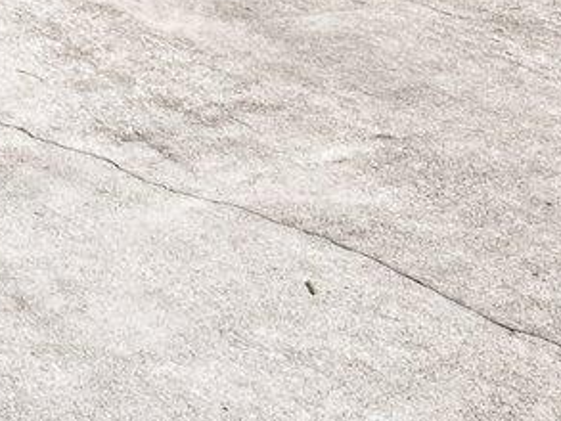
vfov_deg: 12.2
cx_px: -886
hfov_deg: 13.3
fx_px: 1524
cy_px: -620
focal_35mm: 94
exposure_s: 1/250
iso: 200
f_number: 8
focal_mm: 14
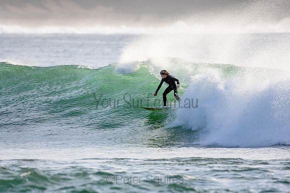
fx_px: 6043
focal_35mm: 750
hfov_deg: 2.7
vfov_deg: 1.8
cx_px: 145
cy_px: 96
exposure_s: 1/2500
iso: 560
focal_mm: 500
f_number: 5.6
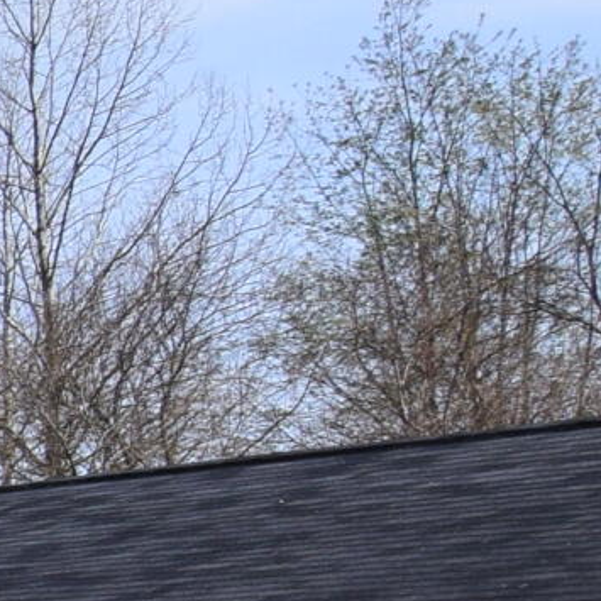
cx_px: -1761
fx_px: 2966
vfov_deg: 11.2
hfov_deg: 7.8
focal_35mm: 151
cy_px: 871
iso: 400
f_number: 11
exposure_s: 1/500
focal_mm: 14
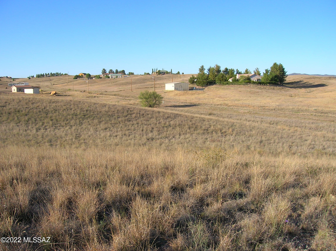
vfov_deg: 41.7
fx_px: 330
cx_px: 168
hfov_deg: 54.0
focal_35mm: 34
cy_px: 126
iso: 50
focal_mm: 5.7
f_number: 4.9
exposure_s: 1/234
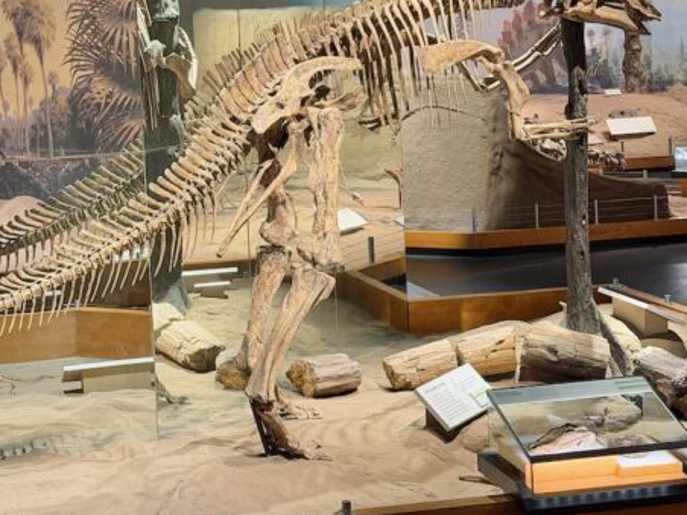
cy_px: 167
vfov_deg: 17.3
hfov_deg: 22.9
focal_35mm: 85
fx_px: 1687
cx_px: 240
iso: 250
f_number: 1.78
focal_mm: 6.76
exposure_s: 1/48
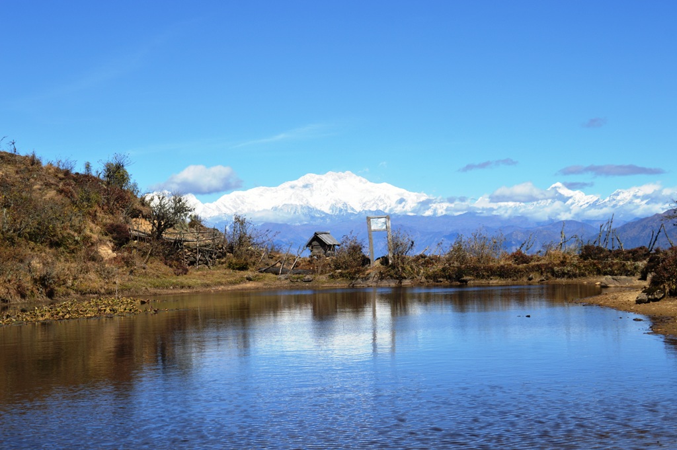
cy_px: 225
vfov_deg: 21.5
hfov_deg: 31.9
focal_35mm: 63
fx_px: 1184
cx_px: 338
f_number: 11
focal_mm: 42
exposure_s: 1/320
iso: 100
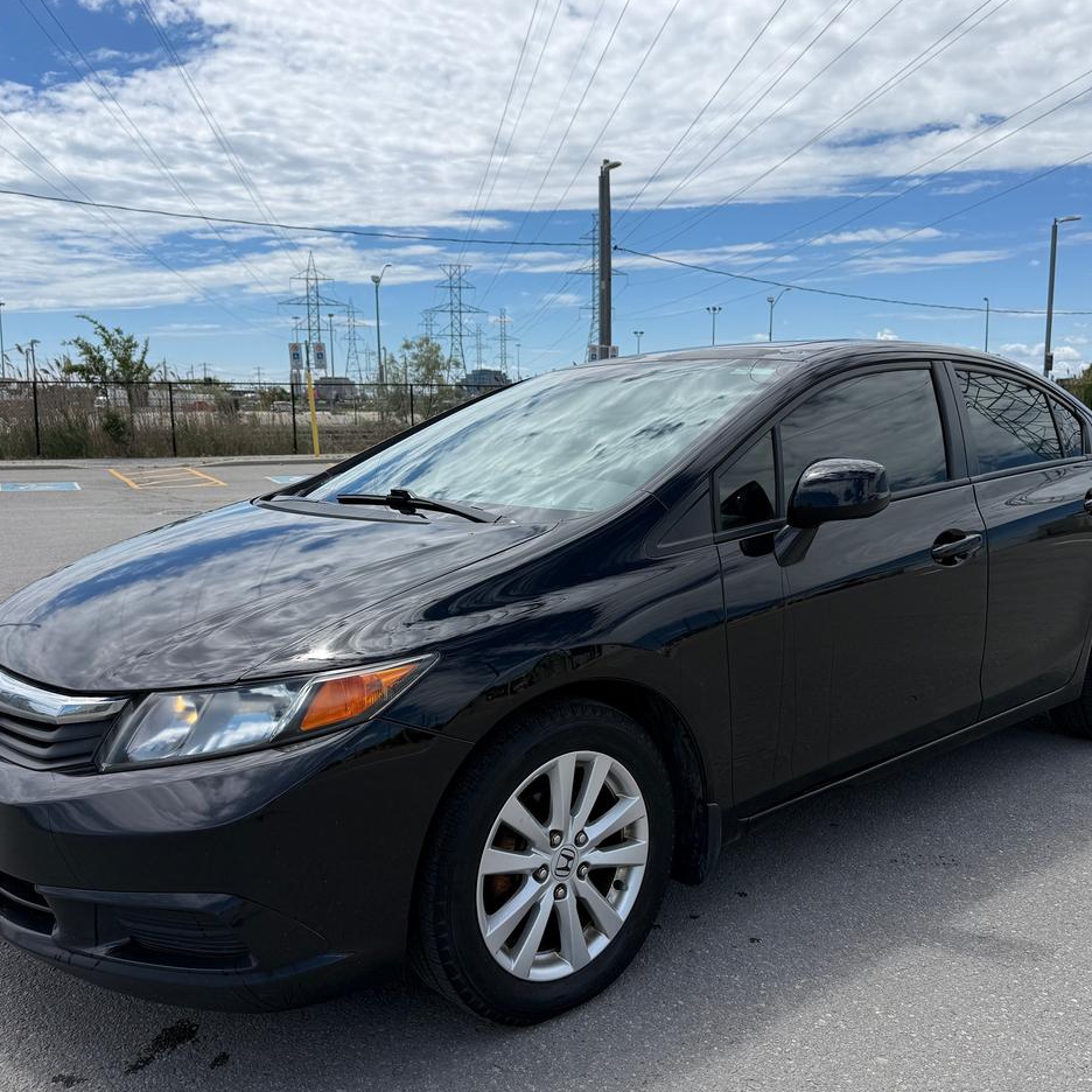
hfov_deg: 55.6
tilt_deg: -6.9
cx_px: 588
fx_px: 1035
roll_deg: -0.3
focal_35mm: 29
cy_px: 538
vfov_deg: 55.6
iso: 80
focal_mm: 6.76
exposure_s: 1/6711
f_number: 1.78
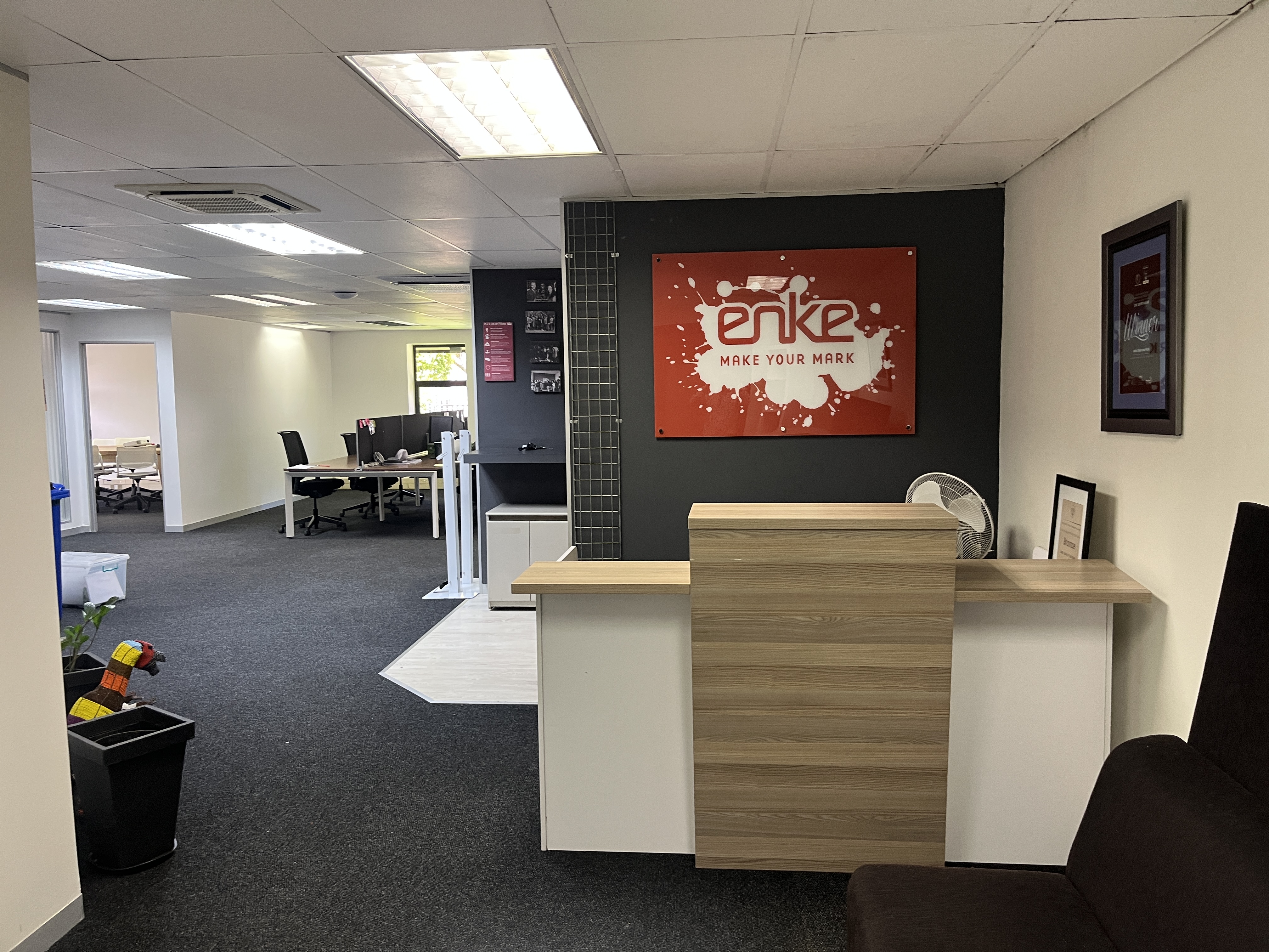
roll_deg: +1.3
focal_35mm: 26
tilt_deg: -4.7
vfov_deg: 53.1
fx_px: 953
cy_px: 476
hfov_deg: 67.3
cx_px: 634
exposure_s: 1/50
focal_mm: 5.1
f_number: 1.6
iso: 200
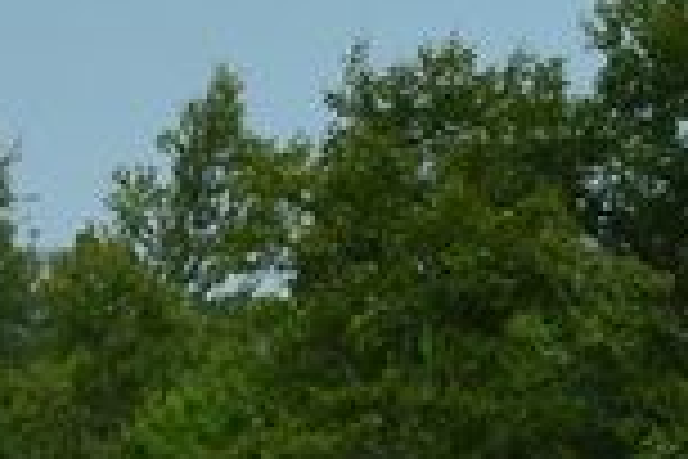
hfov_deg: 2.5
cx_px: -1021
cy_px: -20
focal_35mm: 805
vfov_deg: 1.7
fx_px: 15383
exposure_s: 1/1250
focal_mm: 120
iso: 640
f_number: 7.1
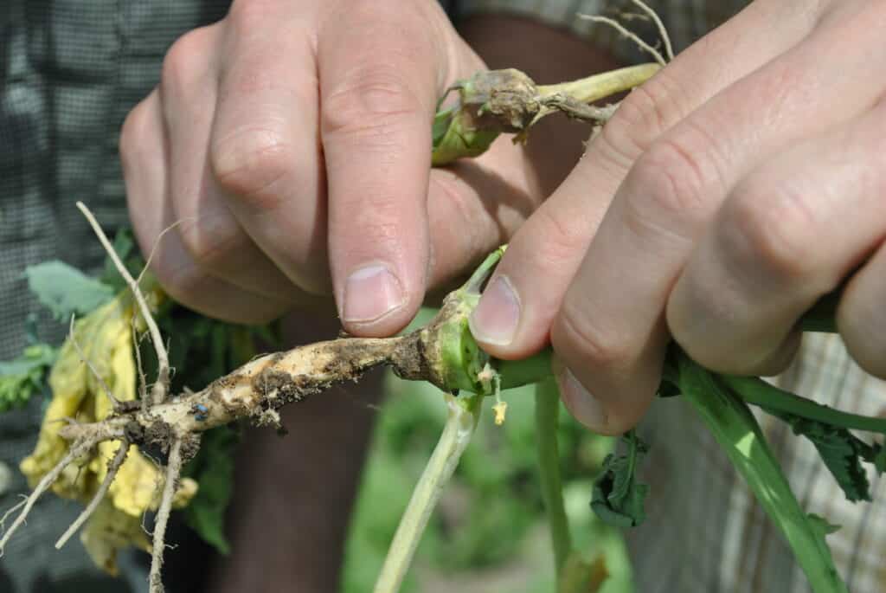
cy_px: 296
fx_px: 2032
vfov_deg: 16.6
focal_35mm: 82
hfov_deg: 24.6
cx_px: 443
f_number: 8
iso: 100
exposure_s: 1/250
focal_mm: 55
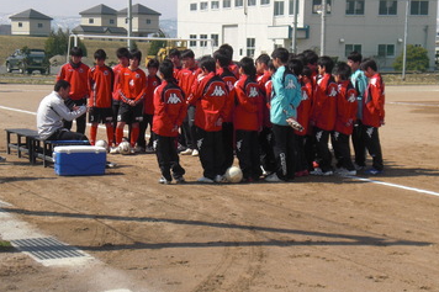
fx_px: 1121
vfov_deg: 14.8
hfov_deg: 22.1
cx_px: 190
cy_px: 129
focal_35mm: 92
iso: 64
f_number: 4.5
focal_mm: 12.47
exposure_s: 1/500
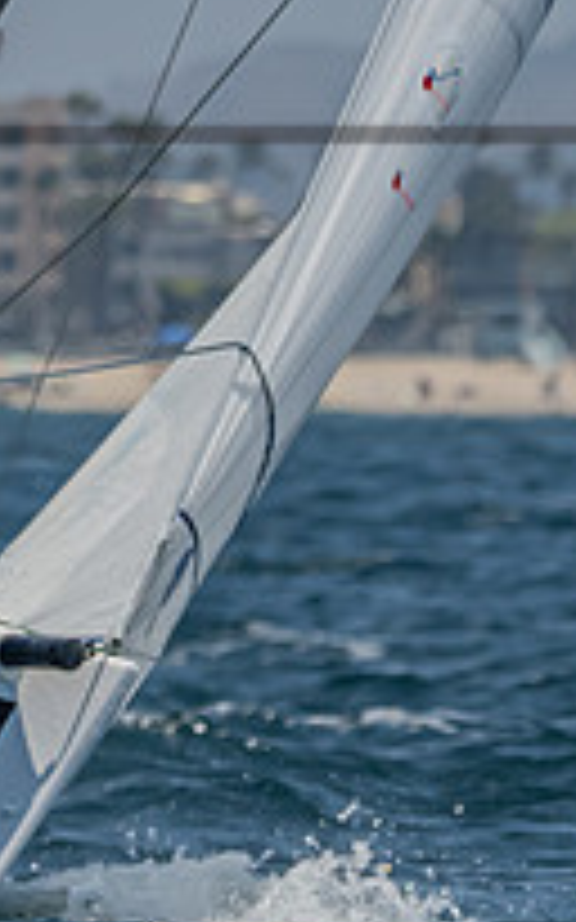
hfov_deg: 1.0
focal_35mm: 1267
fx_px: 31845
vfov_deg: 1.7
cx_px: -548
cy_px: -436
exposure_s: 1/2500
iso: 400
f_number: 6.3
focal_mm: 230
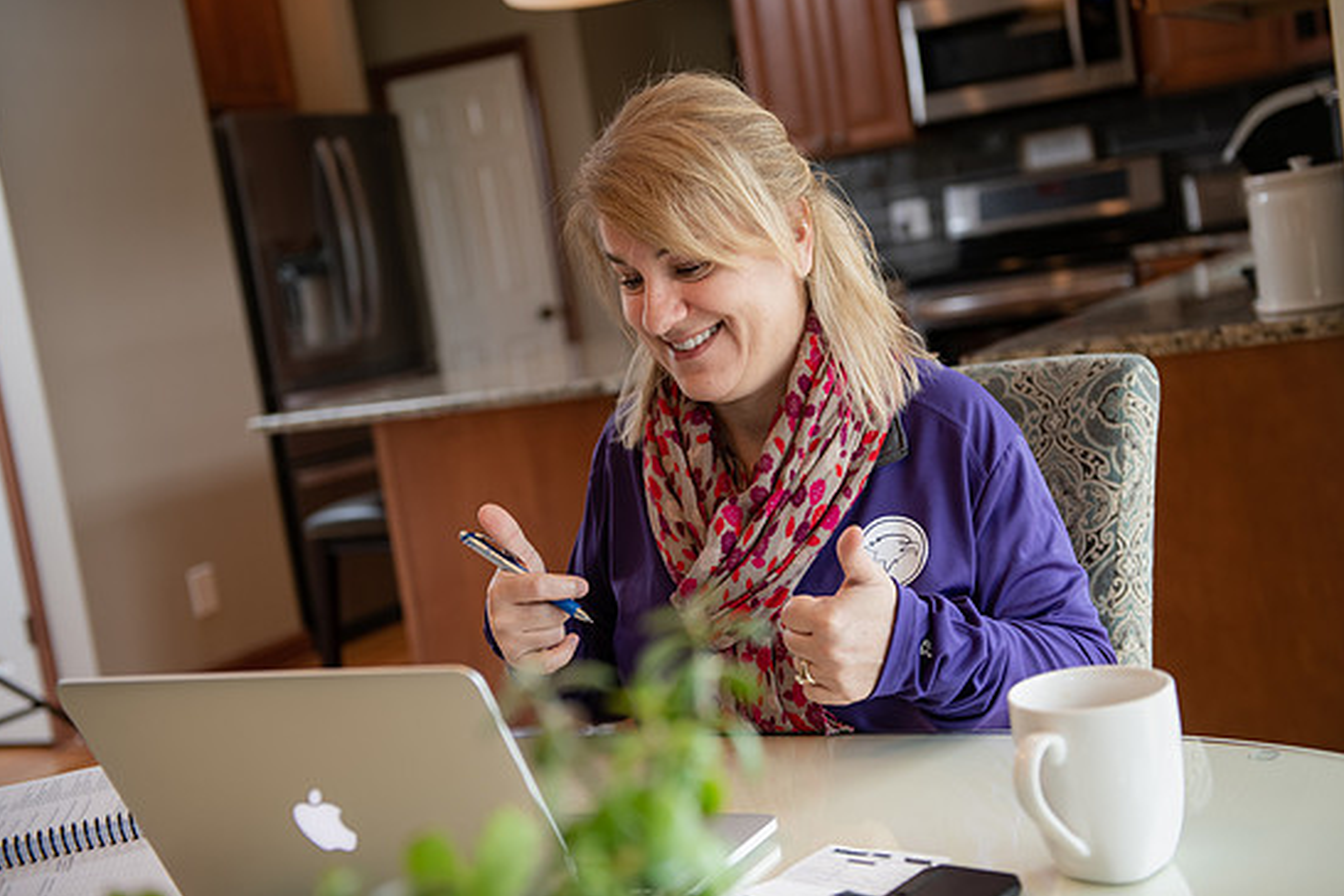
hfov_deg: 38.9
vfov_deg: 26.5
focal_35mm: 51
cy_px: 427
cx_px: 702
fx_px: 1904
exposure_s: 1/125
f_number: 3.2
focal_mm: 48
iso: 400
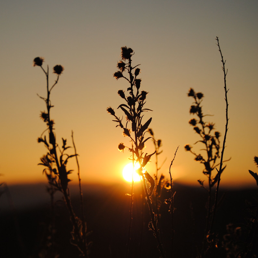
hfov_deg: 16.4
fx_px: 891
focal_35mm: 106
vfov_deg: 16.5
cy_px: 129
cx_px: 66
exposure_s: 1/4000
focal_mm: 55
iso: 200
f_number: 5
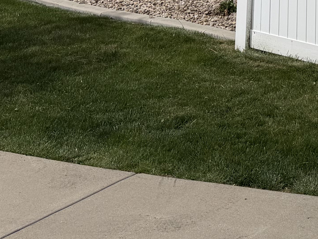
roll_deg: -1.6
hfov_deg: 19.9
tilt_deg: +7.6
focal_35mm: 96
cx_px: 306
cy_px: -216
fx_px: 882
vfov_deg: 13.5
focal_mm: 6.76
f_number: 1.78
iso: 80
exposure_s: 1/8130
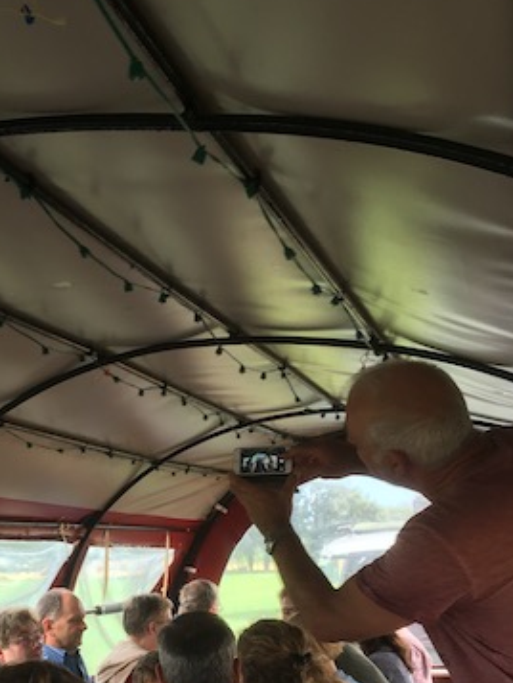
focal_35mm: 52
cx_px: 75
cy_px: 522
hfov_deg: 27.3
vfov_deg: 35.9
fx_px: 1027
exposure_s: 1/100
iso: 32
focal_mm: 4.15
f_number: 2.2
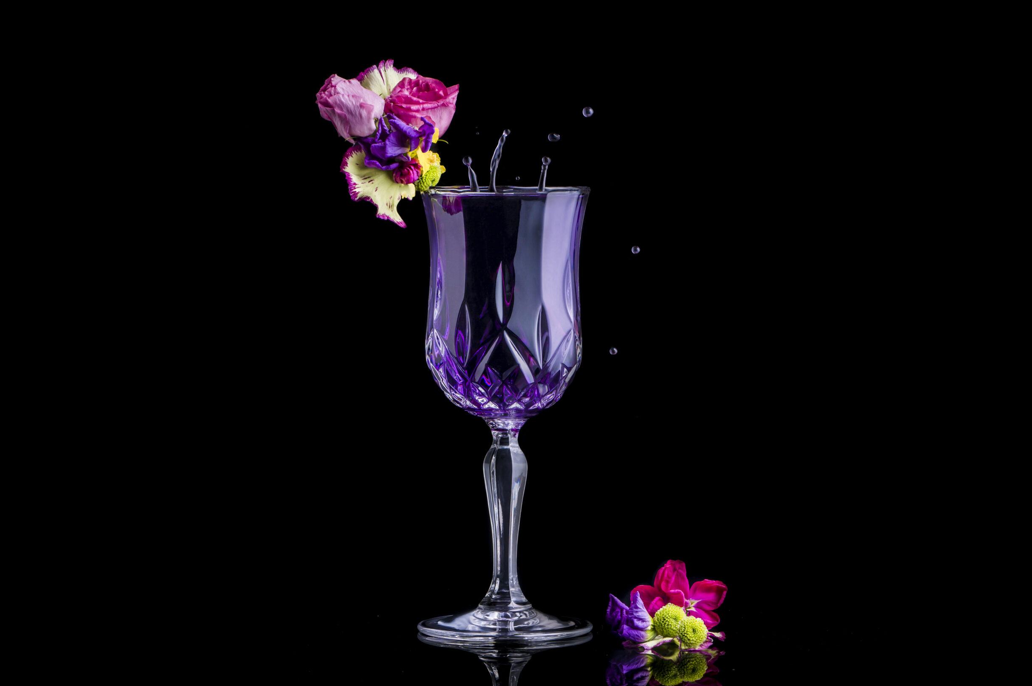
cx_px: 522
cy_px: 342
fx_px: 3151
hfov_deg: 18.6
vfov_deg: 12.4
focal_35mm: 110
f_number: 13
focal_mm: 105
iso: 200
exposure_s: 1/25
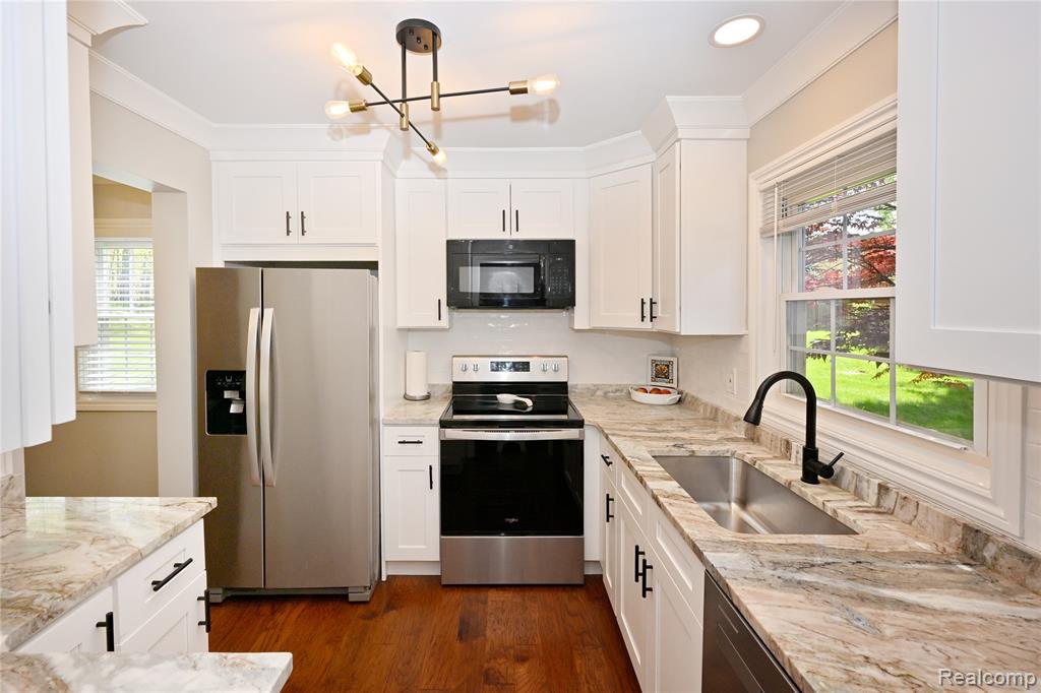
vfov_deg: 81.2
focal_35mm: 14
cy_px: 346
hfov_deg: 104.3
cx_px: 520
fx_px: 405
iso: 320
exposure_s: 1/60
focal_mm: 14
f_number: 10
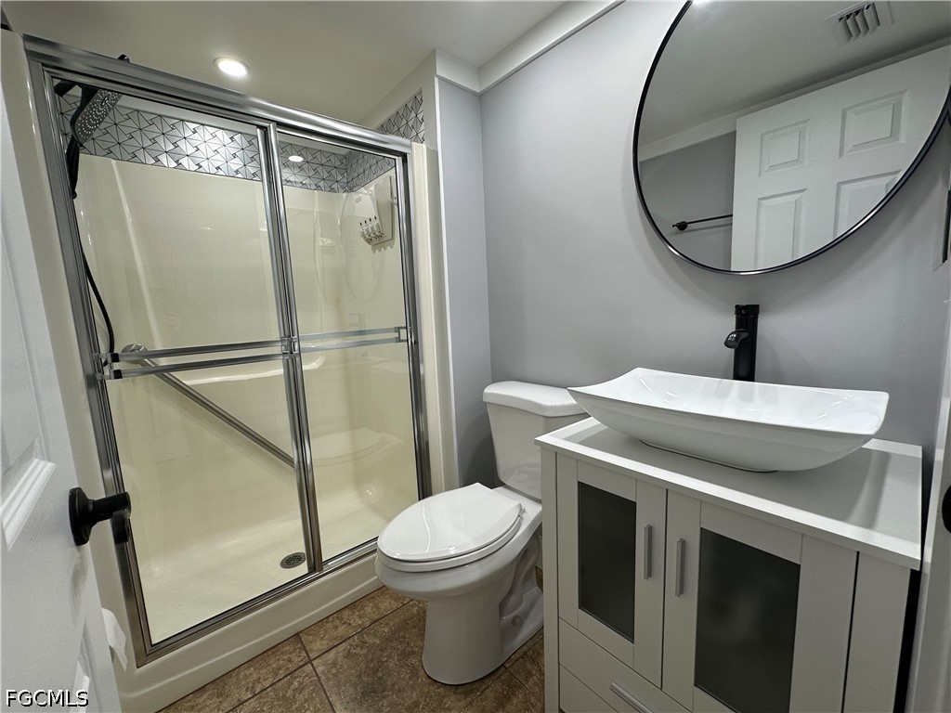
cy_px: 356
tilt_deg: -6.3
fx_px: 385
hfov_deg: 102.1
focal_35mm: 14
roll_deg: +2.2
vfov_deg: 85.7
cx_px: 476
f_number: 2.2
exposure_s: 1/120
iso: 80
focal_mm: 2.22
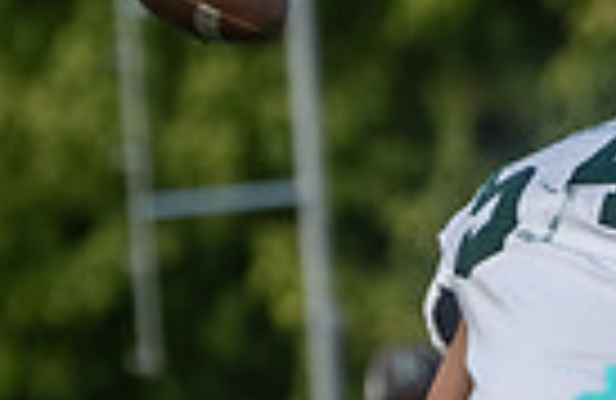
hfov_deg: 1.1
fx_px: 33359
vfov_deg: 0.7
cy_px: 414
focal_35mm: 1965
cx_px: 669
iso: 1250
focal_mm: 399
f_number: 8
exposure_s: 1/1250
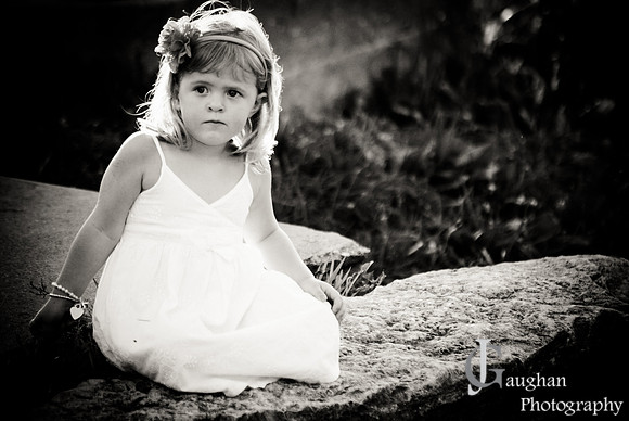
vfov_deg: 4.6
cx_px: 314
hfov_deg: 6.9
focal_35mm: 300
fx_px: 5247
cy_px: 210
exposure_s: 1/400
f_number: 3.2
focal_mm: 200
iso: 250
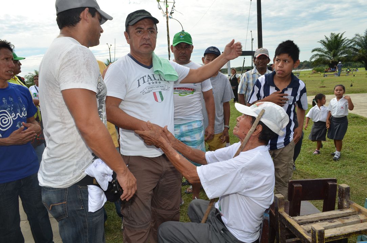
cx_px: 184
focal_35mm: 27
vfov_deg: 47.7
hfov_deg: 67.5
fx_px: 275
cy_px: 122
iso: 125
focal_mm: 18
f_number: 10
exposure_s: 1/160
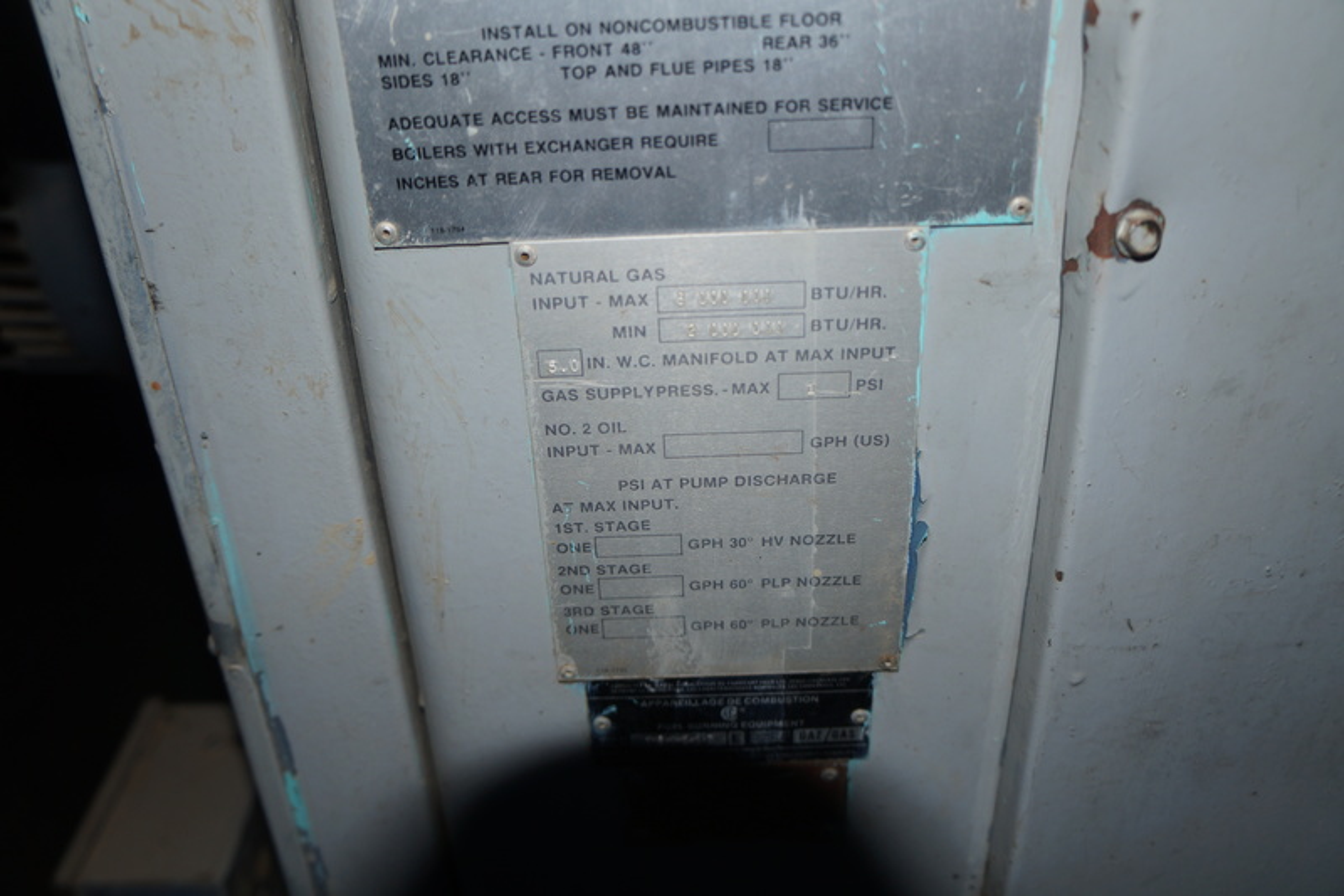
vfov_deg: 43.6
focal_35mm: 30
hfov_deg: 61.9
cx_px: 672
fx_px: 1120
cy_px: 448
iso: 125
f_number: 3.5
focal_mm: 20
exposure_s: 1/60
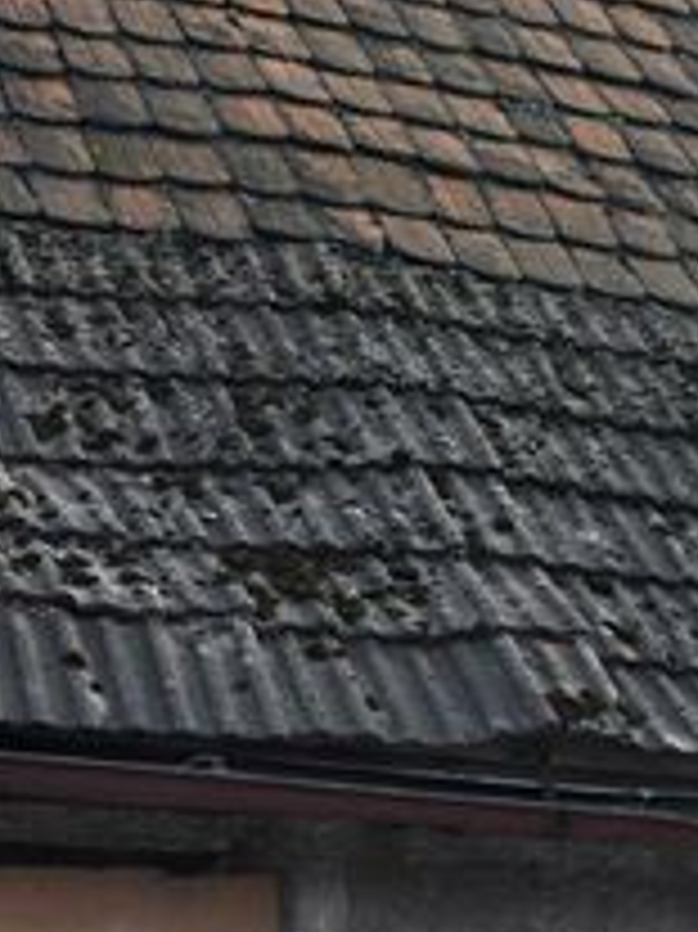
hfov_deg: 10.1
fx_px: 3822
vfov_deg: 13.8
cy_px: 831
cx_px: 1045
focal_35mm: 142
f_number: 11
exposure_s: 1/500
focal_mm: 24
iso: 1000
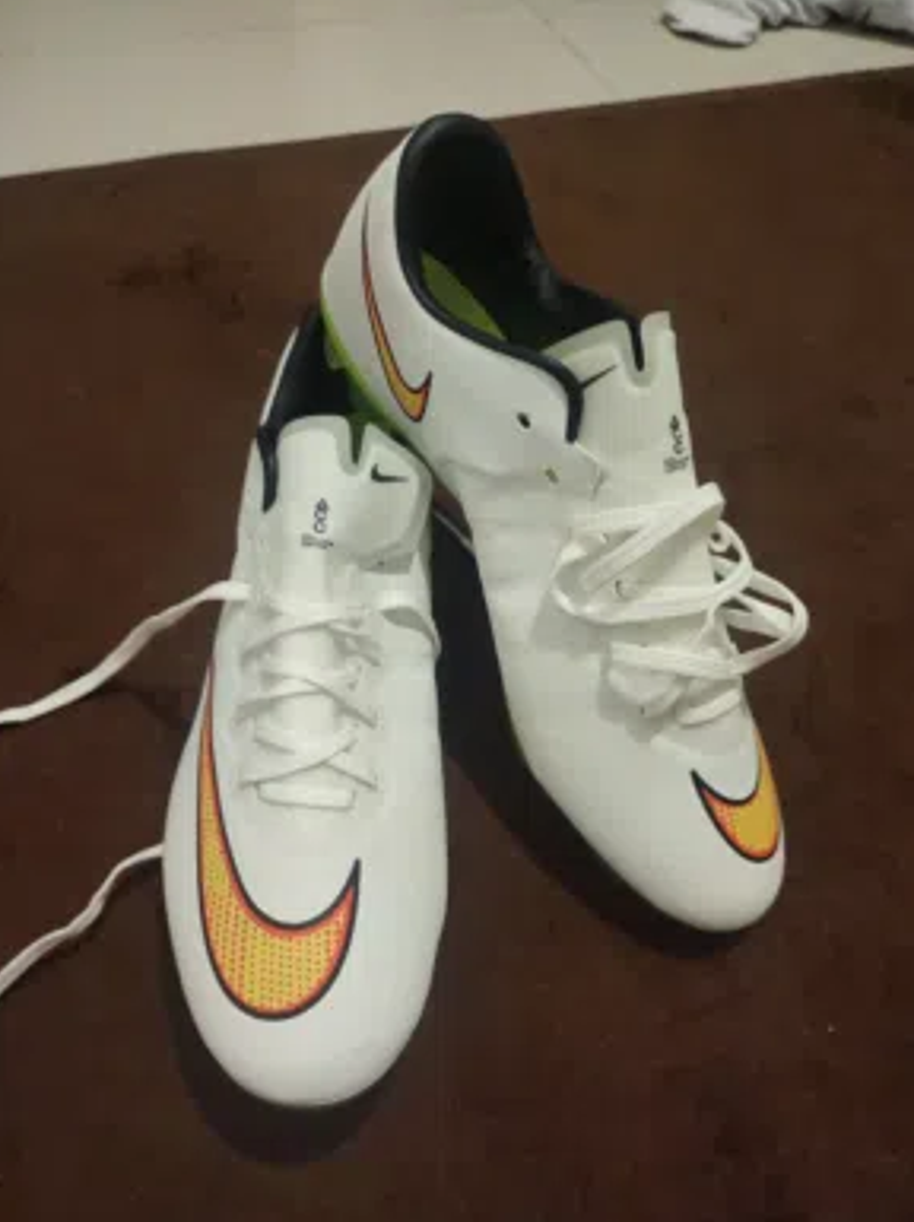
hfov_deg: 53.0
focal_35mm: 26
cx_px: 454
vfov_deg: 67.3
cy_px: 603
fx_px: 917
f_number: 1.9
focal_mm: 6.04
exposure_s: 1/17
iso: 1896
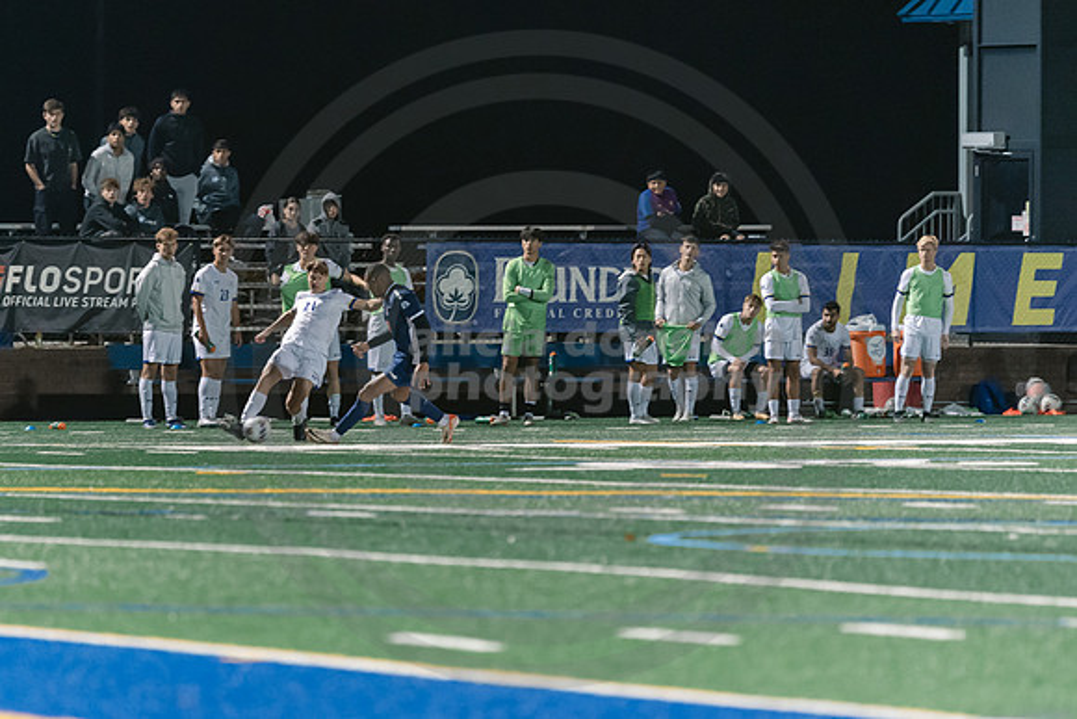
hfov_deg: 7.3
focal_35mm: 284
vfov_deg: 4.8
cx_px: 417
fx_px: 8489
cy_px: 369
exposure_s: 1/500
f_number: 2.8
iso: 3200
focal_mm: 200
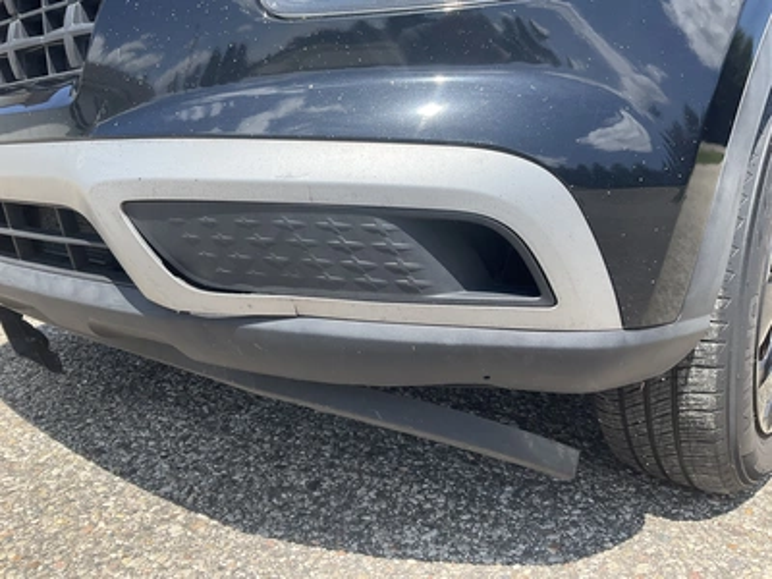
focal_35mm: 29
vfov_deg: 48.2
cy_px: 290
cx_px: 386
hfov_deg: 61.7
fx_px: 647
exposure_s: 1/944
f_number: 1.8
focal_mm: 3
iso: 25
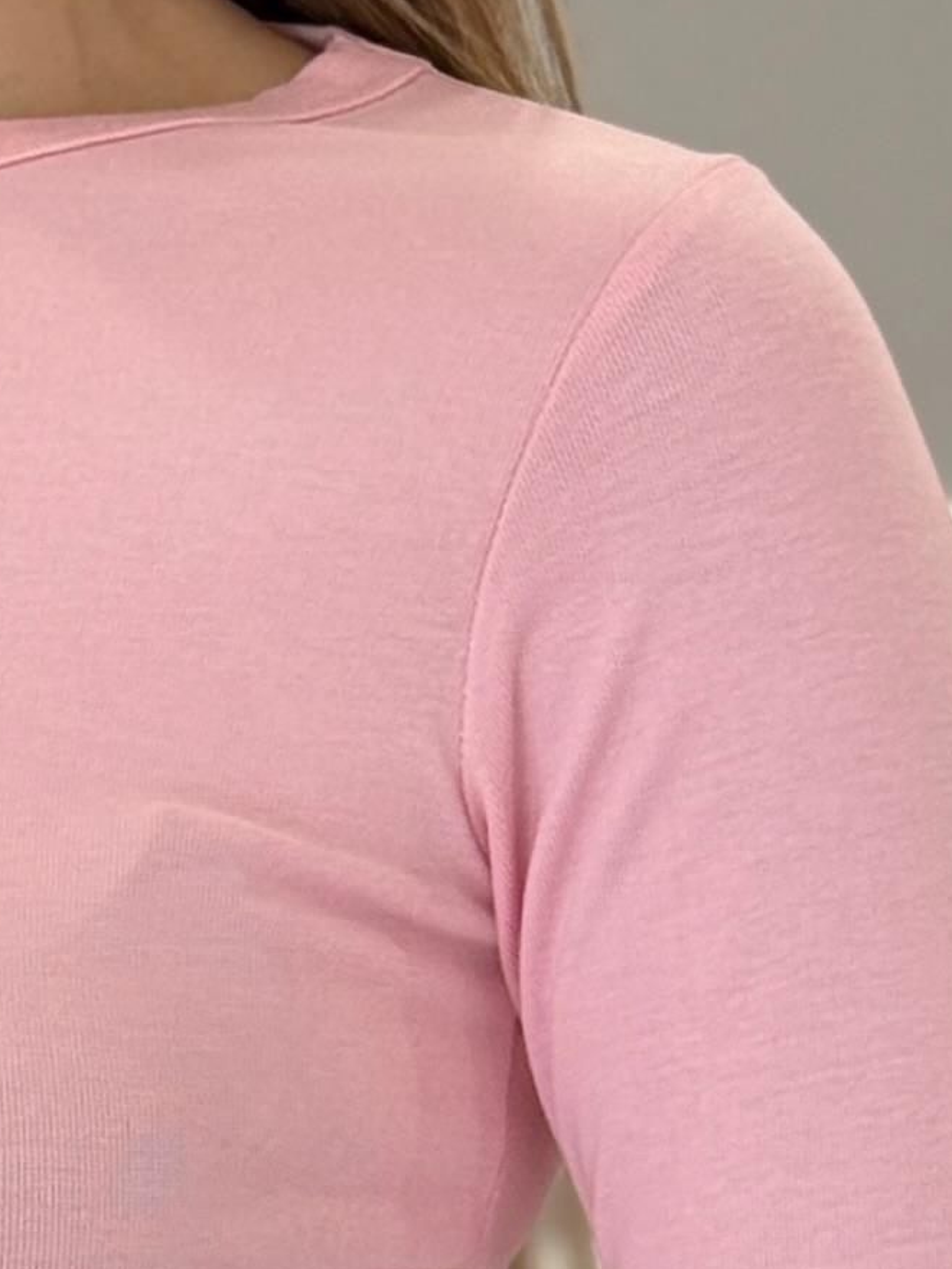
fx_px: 8067
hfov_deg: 6.7
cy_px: 1001
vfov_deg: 9.0
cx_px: -218
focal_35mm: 220
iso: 125
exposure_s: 1/137
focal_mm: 6.76
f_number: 1.78
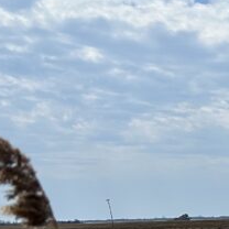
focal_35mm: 113
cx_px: 502
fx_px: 846
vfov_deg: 15.2
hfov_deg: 12.8
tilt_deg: -0.9
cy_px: 223
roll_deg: +1.3
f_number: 1.5
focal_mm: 5.7
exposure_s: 1/12658
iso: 50
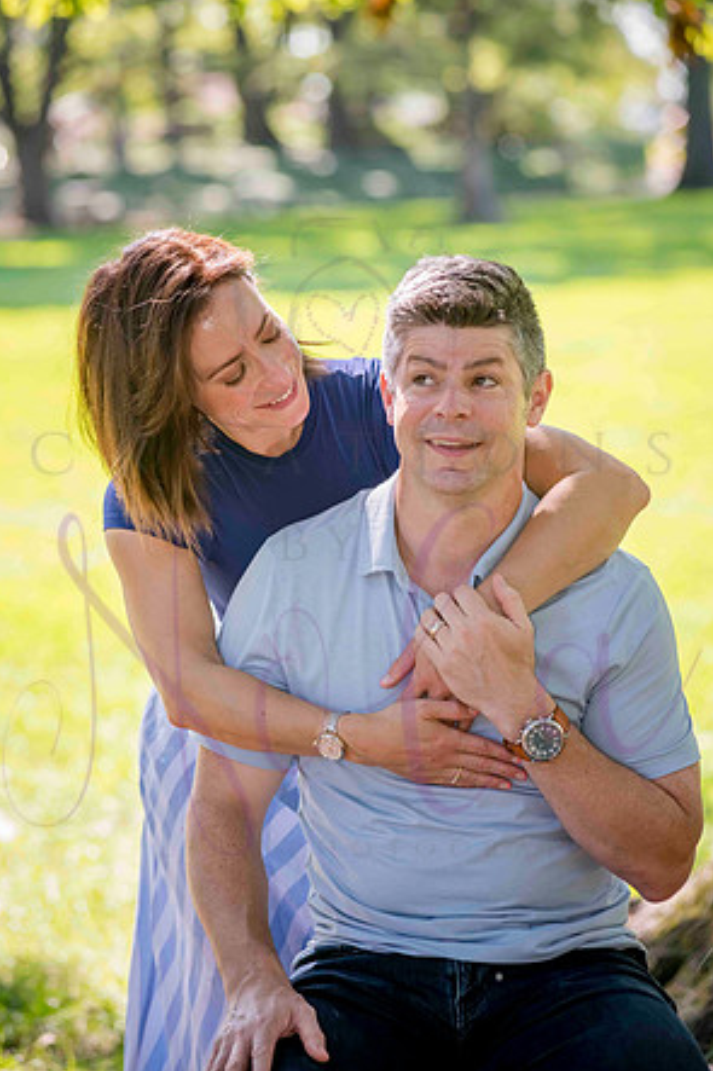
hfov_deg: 11.2
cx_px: 353
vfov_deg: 16.8
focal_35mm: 122
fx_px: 3627
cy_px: 539
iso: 400
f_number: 4.5
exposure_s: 1/320
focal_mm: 120
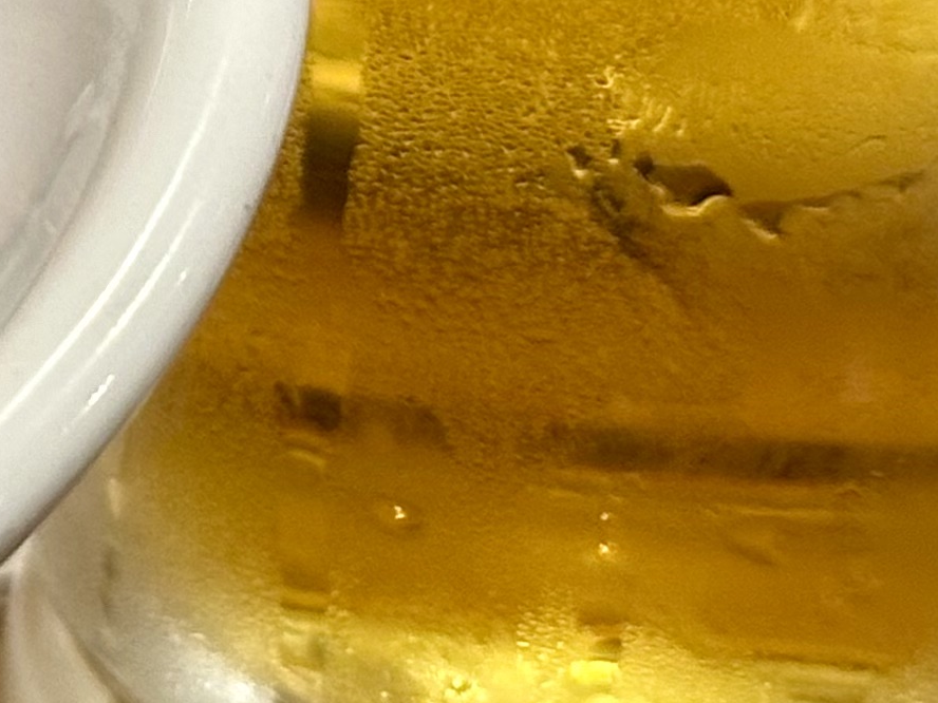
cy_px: -705
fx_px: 5907
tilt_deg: -23.0
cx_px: -667
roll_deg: +1.9
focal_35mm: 218
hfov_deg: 8.8
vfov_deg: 6.6
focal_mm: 6.86
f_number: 1.78
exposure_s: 1/60
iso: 160
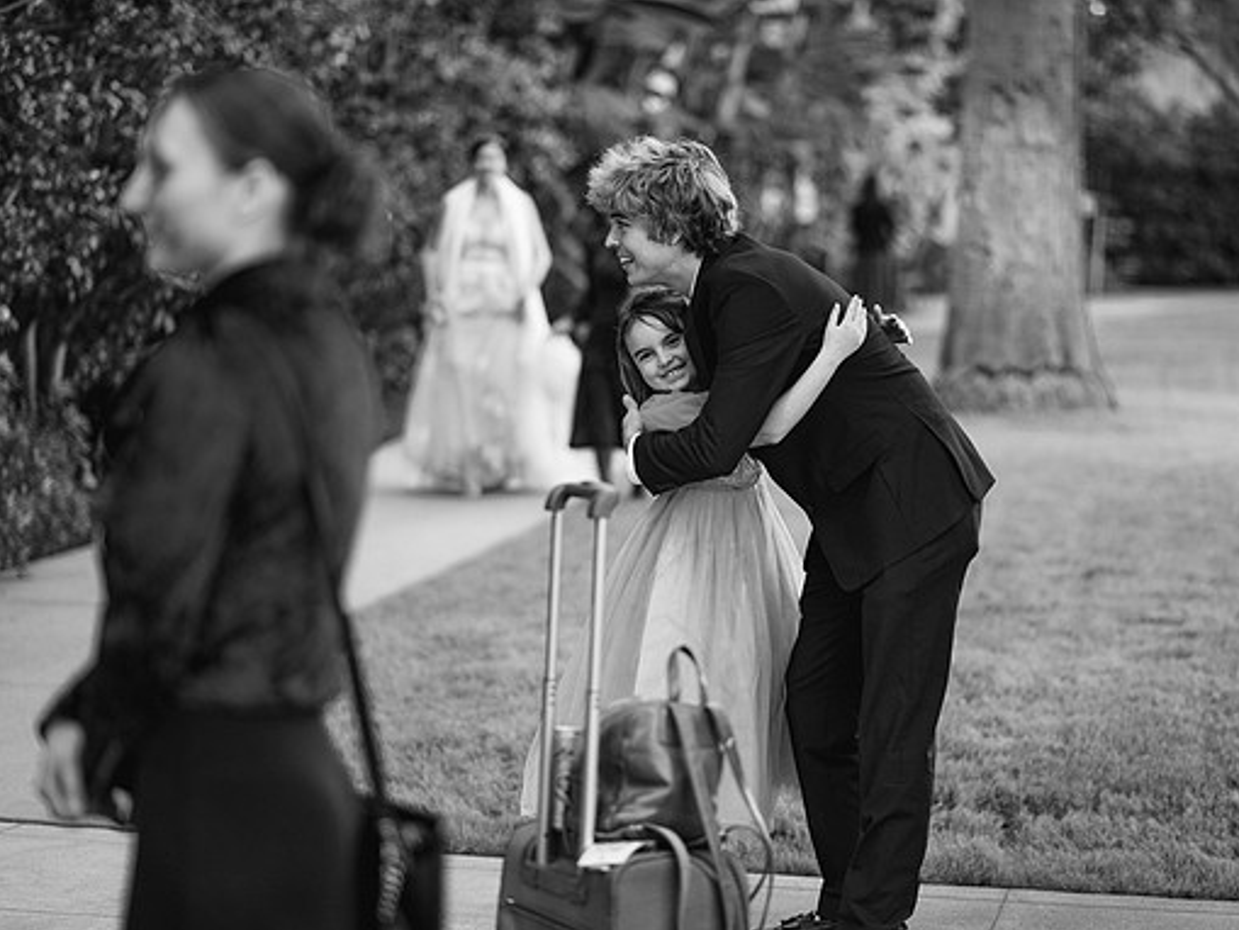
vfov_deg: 15.9
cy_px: 465
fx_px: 3330
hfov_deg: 21.1
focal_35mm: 93
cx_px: 657
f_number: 2
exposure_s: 1/1000
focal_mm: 85
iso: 1000
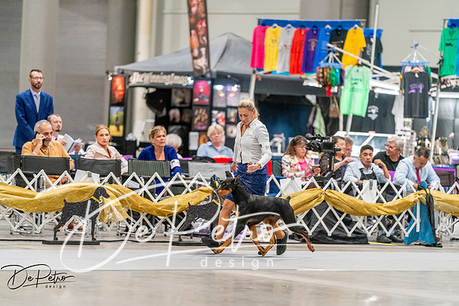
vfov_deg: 6.9
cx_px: 230
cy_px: 153
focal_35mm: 200
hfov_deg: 10.3
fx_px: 2550
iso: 6400
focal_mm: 200
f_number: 2.8
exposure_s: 1/250
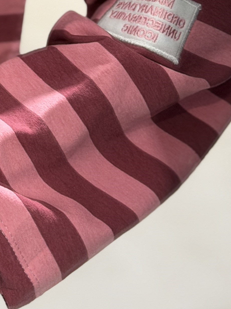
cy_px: -39
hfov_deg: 9.1
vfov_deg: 12.3
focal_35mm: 158
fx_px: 1406
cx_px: -119
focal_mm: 6.76
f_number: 1.78
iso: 64
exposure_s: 1/100
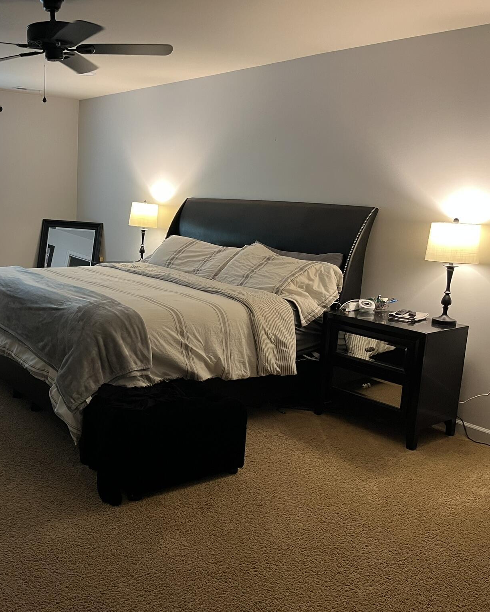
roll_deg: -1.8
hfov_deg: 42.0
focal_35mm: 34
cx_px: 118
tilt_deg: -10.6
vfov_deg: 52.8
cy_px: 307
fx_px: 616
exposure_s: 1/60
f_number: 1.6
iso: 200
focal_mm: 5.1
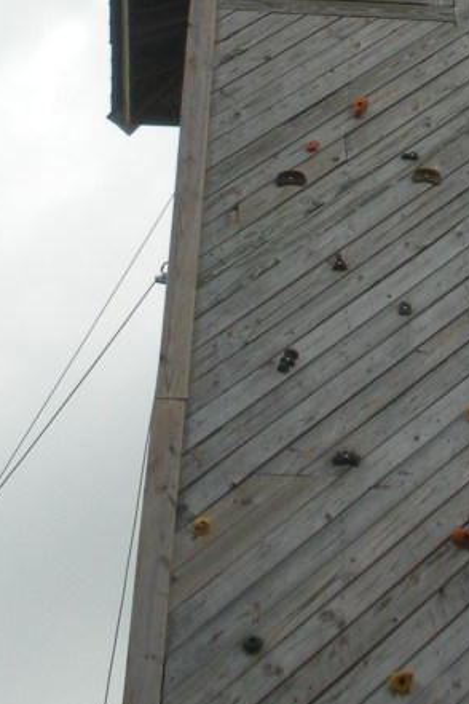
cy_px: -200
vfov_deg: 16.7
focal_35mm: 116
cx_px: 552
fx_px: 2267
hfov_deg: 11.6
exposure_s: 1/526
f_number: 3.5
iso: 88
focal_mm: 6.3
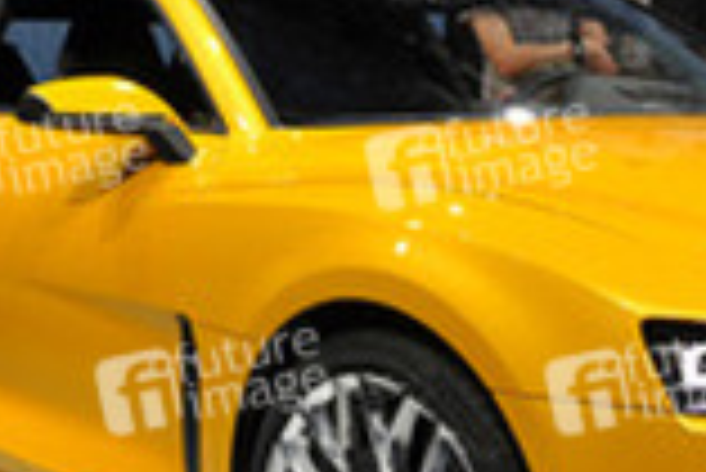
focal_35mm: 86
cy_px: 270
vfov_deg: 15.9
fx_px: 1688
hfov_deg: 23.3
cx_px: 542
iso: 200
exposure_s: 1/160
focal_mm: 20
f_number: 6.3
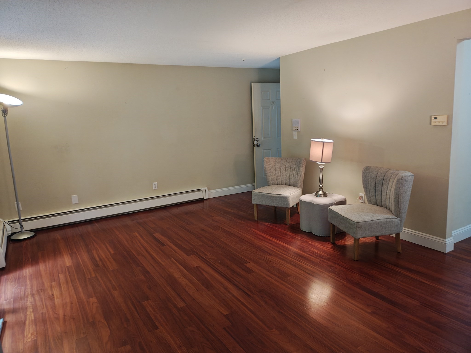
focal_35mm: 25
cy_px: 176
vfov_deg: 54.9
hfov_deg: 69.4
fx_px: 340
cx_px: 236
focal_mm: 4.68
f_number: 1.7
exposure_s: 1/60
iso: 1556
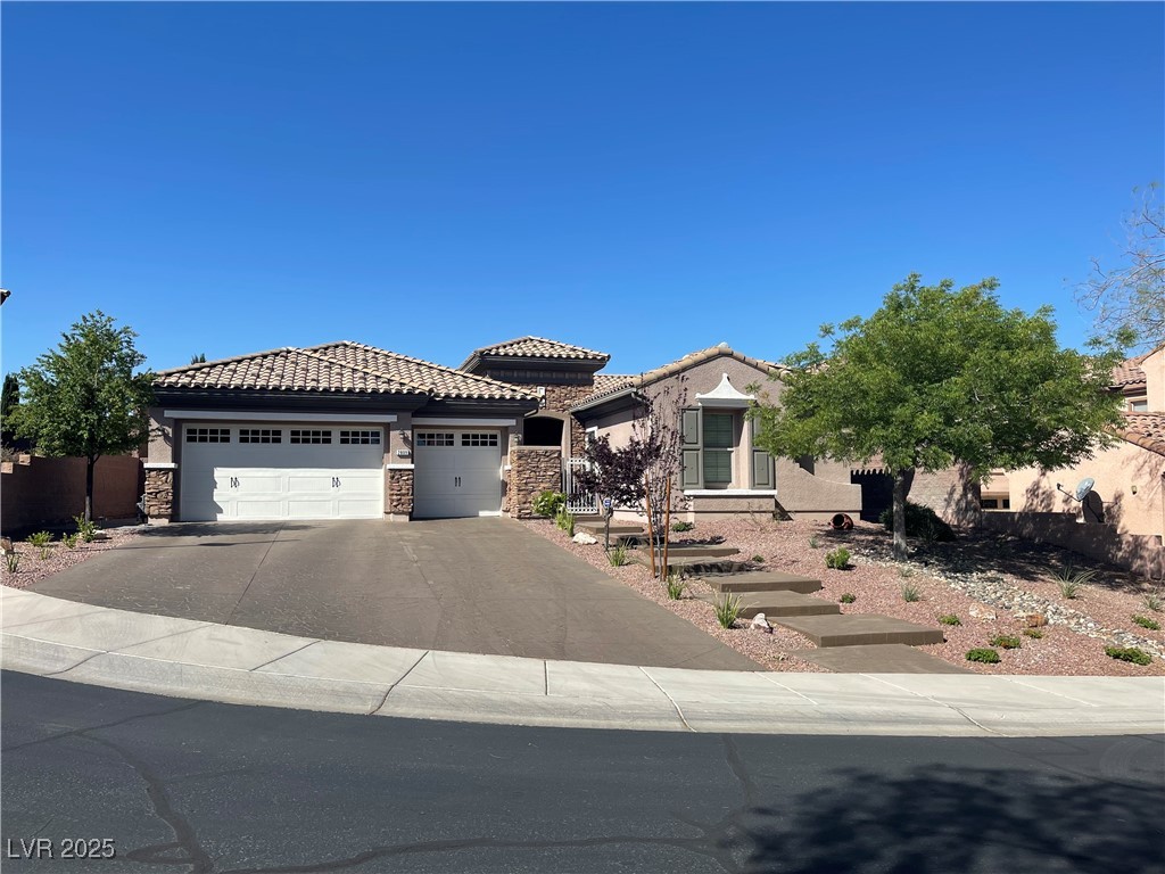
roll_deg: +0.2
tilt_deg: +3.1
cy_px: 437
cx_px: 582
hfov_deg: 69.4
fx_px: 841
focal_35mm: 25
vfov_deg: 54.9
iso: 32
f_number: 1.6
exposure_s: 1/4202
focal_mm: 5.1
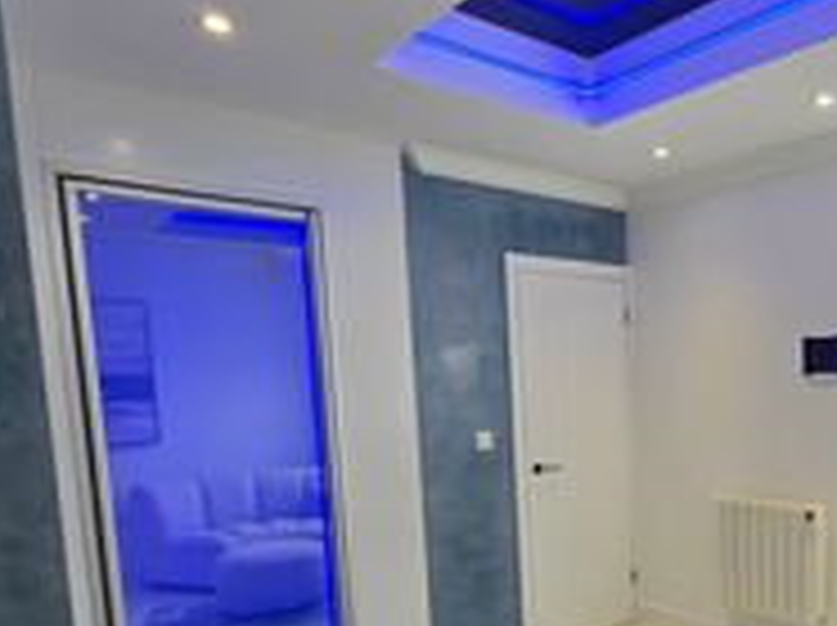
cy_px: 455
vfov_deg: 48.1
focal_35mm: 28
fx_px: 676
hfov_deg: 56.6
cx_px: 720
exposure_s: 1/50.6
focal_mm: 2.2
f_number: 1.9
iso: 25
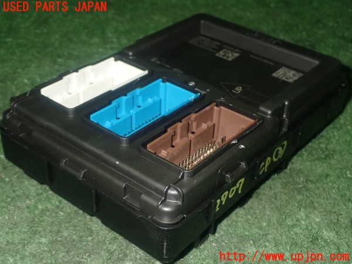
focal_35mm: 54
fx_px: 549
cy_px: 132
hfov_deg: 35.5
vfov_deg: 27.0
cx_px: 176
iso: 800
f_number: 10
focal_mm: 9.65
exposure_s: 1/50
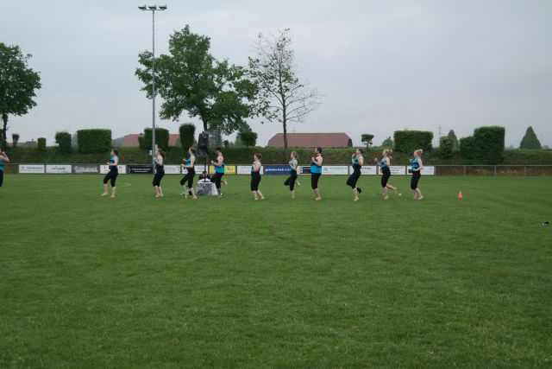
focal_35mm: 50
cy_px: 184
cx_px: 276
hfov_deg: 39.6
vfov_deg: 27.0
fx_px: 767
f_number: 4.5
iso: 100
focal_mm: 33
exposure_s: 1/125
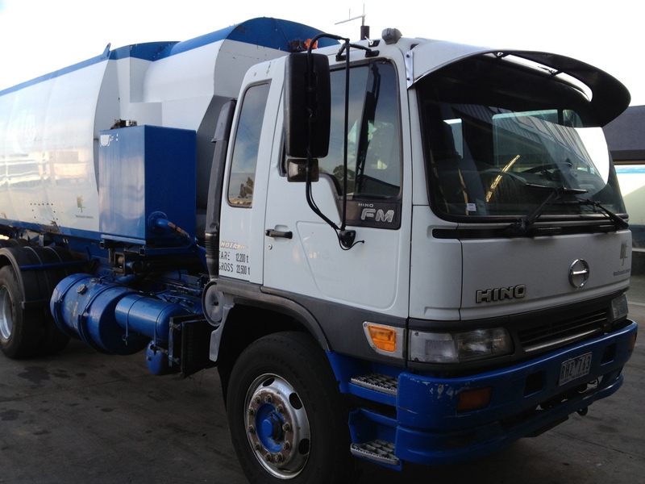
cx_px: 322
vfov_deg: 40.7
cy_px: 242
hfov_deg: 52.6
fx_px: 652
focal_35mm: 35
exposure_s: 1/251
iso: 50
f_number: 2.4
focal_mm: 4.28
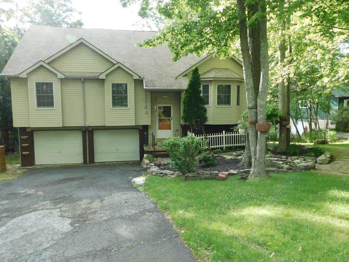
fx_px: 262
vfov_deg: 53.1
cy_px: 134
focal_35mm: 26
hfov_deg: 67.2
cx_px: 186
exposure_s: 1/100
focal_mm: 4
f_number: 3
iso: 125
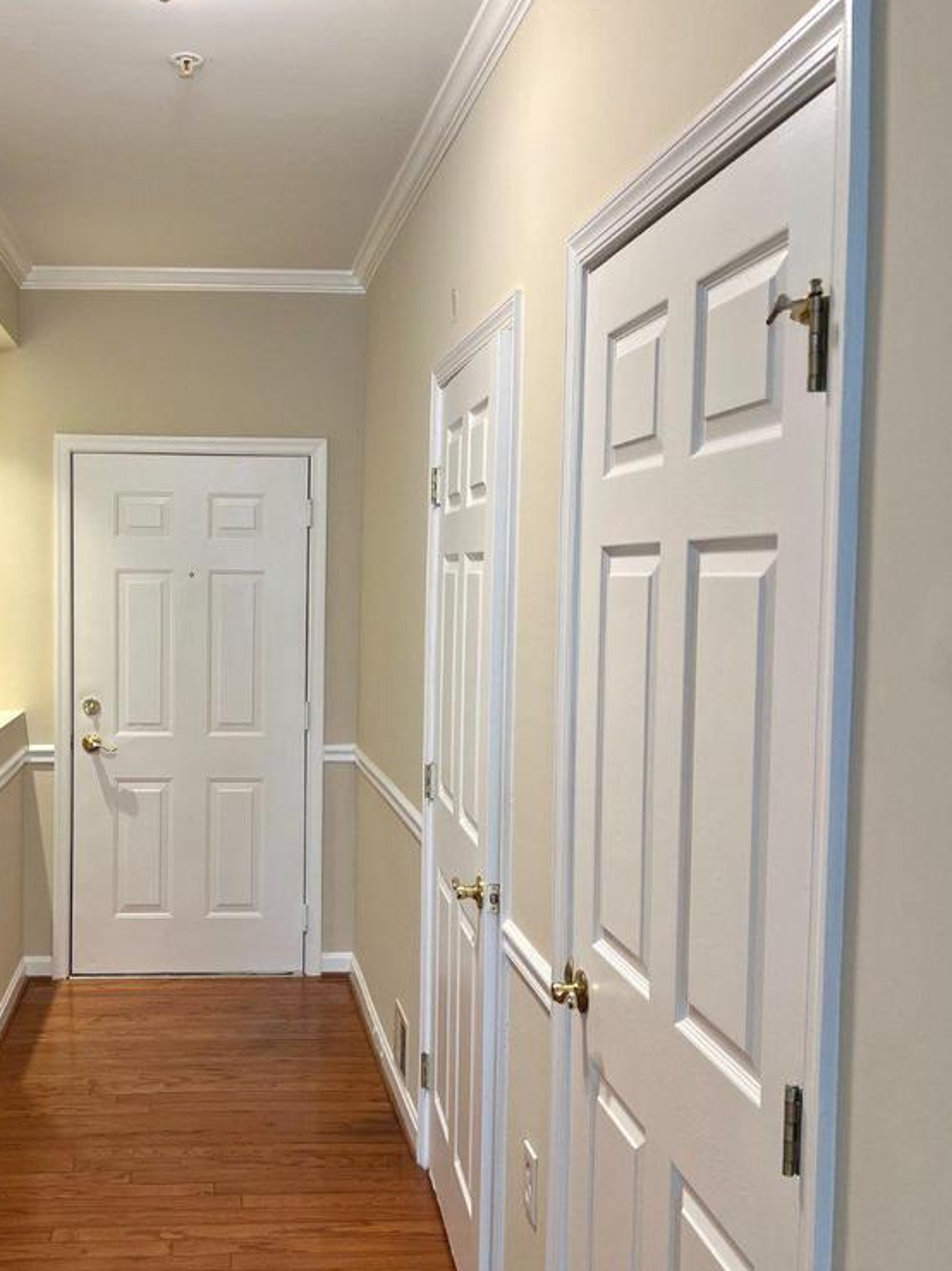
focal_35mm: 38
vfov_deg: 49.0
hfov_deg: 37.0
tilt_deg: -2.5
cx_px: 265
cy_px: 667
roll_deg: +0.4
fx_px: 1394
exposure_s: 1/60
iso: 64
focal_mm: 5.7
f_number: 1.5
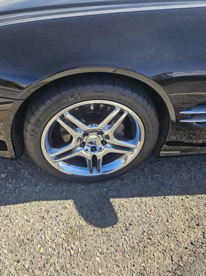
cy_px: 147
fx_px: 199
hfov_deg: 54.8
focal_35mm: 25
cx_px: 98
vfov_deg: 69.4
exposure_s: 1/251
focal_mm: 6.3
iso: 10
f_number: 1.7
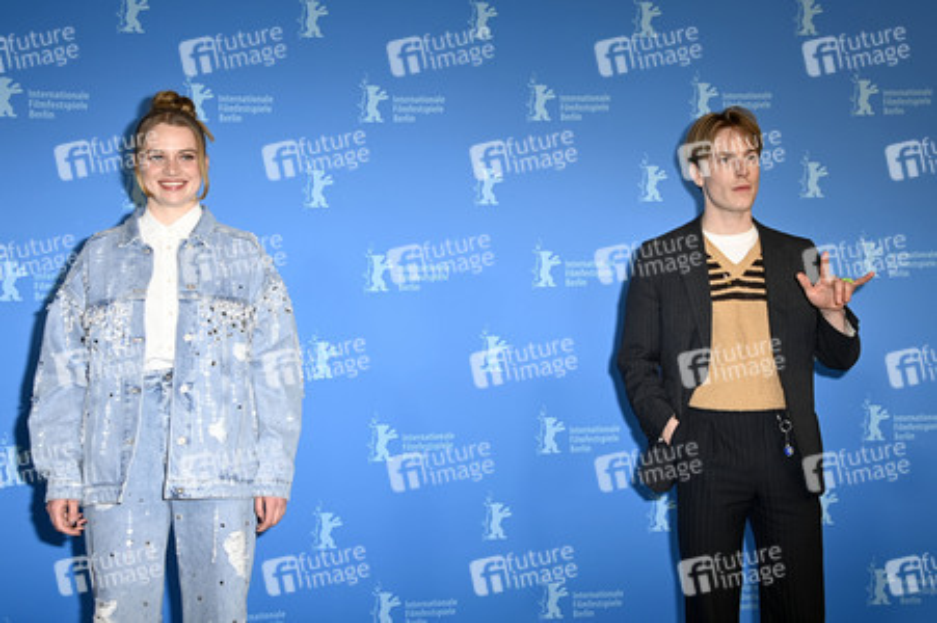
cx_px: 468
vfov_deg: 33.4
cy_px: 312
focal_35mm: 40
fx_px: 1040
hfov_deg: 48.5
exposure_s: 1/200
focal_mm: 40
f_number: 5.6
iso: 800
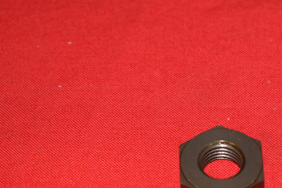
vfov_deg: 8.8
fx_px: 1222
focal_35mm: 156
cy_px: 166
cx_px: 209
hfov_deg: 13.1
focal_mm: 55
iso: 640
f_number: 5.6
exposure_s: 1/125
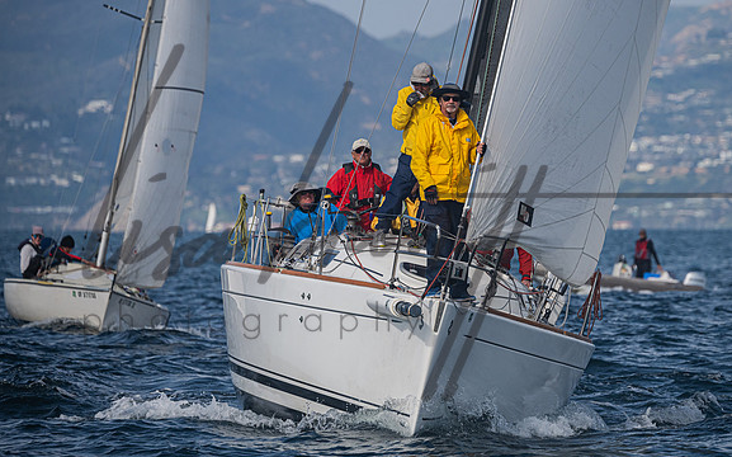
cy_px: 179
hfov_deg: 5.3
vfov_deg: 3.3
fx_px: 7916
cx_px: 451
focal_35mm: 397
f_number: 6.3
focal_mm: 310
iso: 320
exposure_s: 1/4000
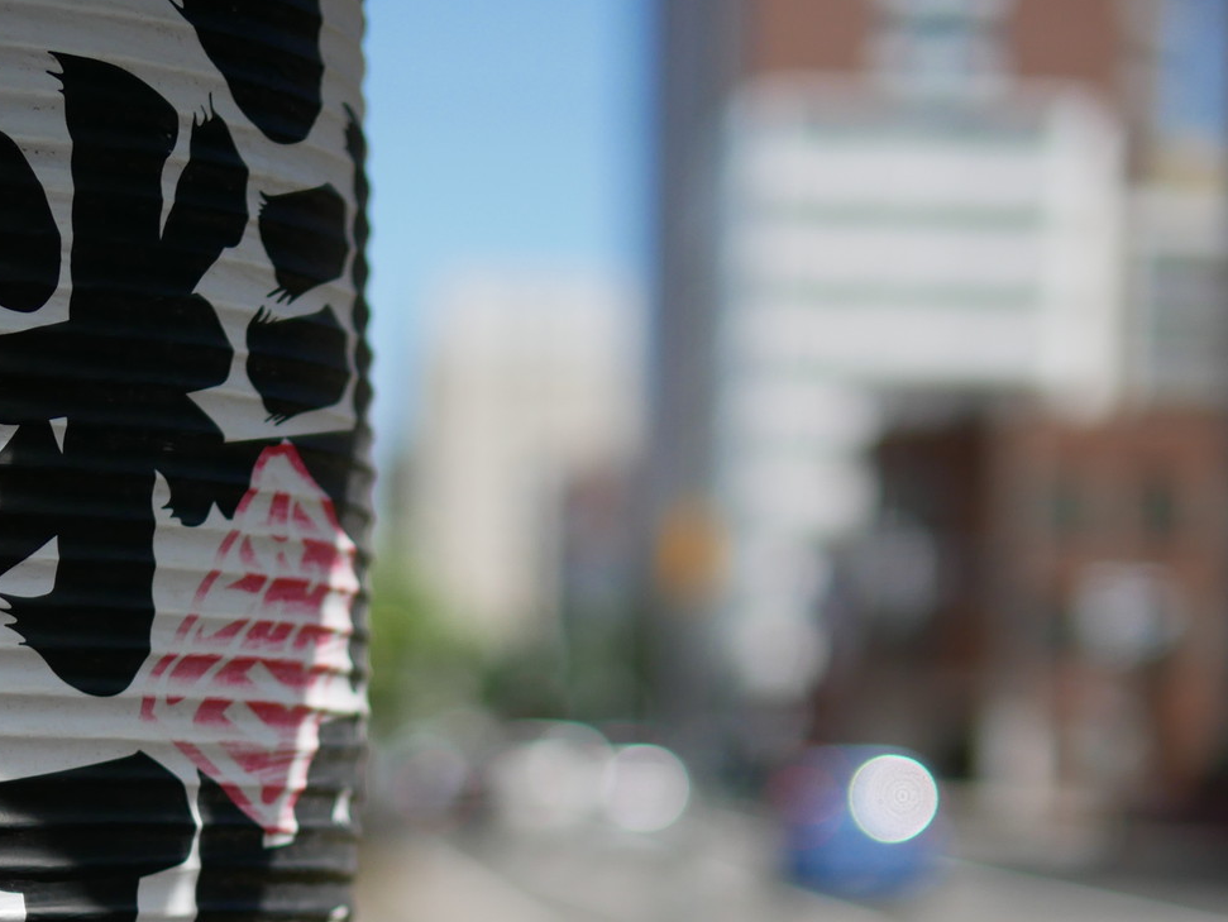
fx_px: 3655
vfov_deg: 14.2
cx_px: 419
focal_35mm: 103
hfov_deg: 19.0
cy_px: 900
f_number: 1.4
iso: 200
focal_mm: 25
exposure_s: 1/8000
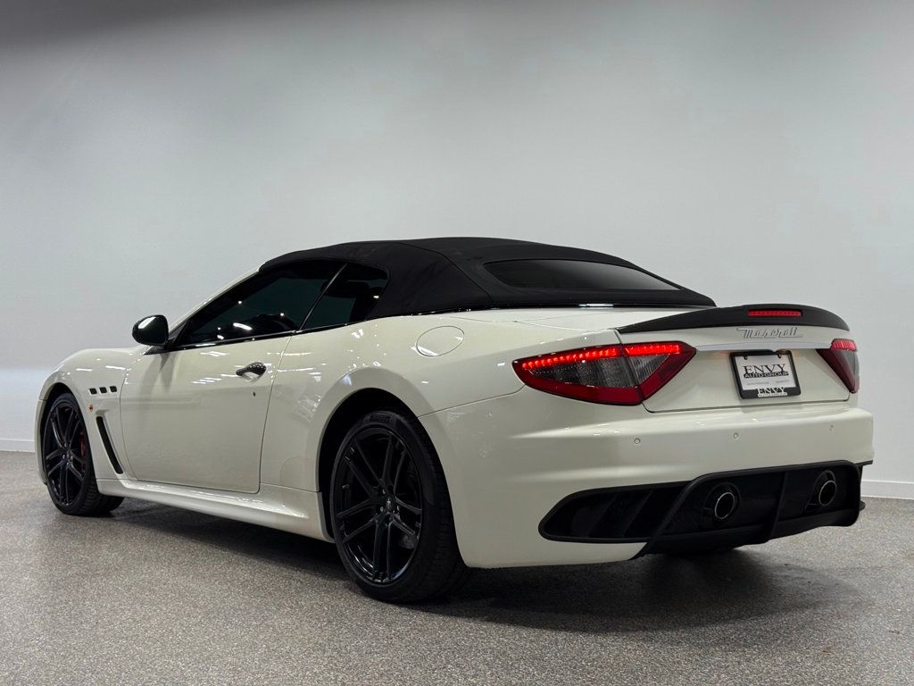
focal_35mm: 48
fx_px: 1267
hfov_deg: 39.7
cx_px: 457
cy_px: 343
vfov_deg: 30.3
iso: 64
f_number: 1.78
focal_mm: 6.76
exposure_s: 1/388
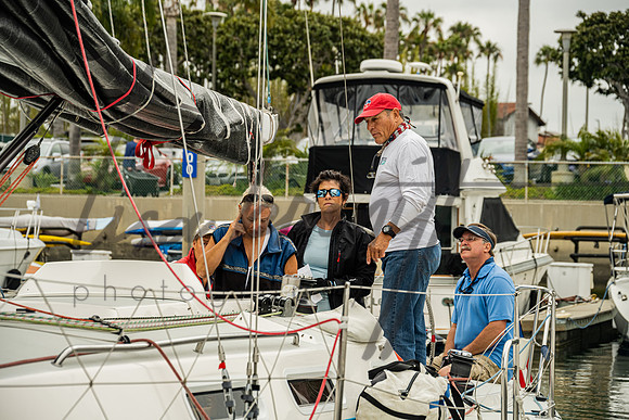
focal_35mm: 105
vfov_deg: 13.0
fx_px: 1835
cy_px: 210
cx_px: 314
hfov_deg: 19.5
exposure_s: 1/320
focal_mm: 105
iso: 320
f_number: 6.3
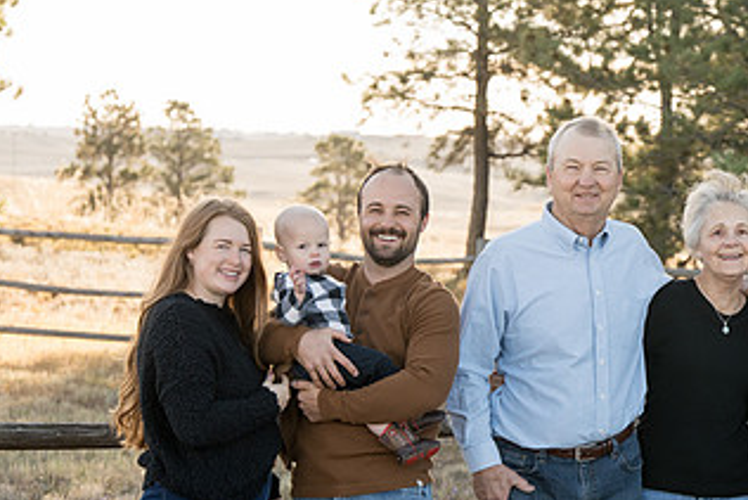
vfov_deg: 7.3
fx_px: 3887
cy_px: 444
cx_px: 677
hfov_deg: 10.9
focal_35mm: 187
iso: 1000
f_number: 7.1
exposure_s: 1/320
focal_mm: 102
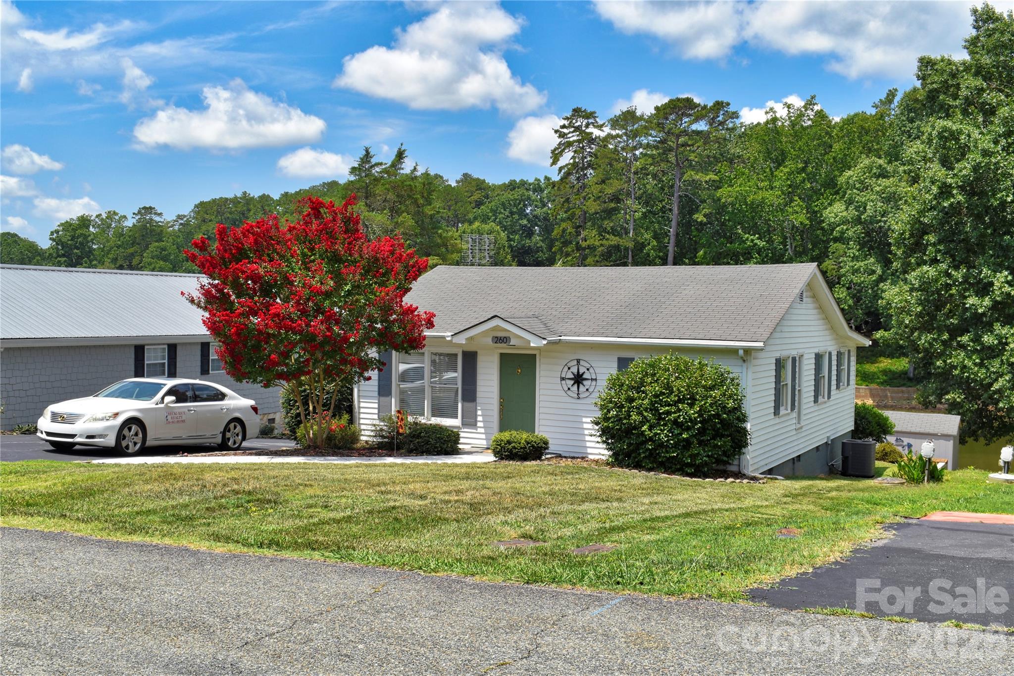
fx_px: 1056
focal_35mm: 38
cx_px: 507
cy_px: 338
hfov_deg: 51.3
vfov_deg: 35.5
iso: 100
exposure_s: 1/200
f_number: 10
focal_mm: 25
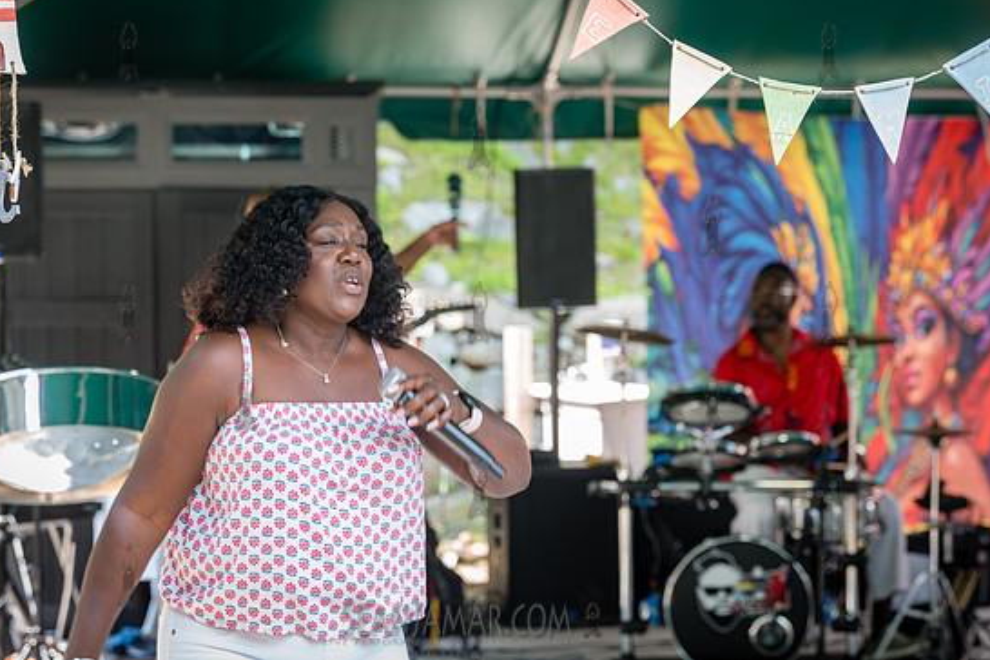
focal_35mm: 96
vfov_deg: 14.3
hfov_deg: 21.2
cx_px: 477
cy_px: 312
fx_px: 2640
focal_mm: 87
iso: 640
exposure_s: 1/200
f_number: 4.5
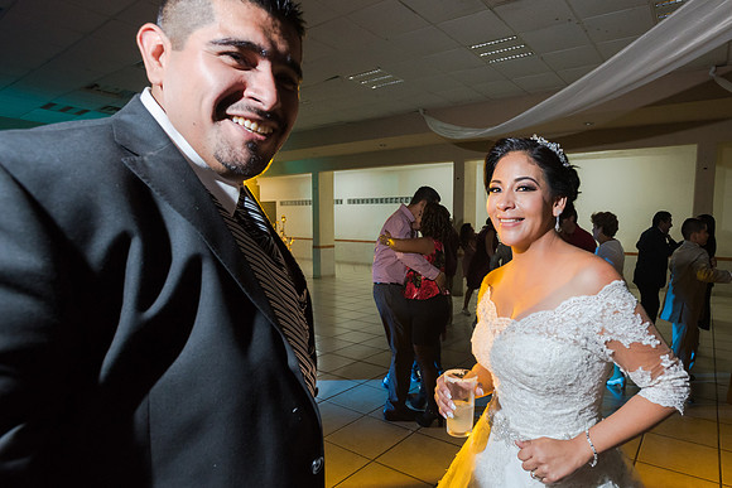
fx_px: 418
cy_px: 266
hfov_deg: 81.8
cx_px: 427
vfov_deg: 60.5
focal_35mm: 21
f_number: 4
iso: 1600
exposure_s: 1/100
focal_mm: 17
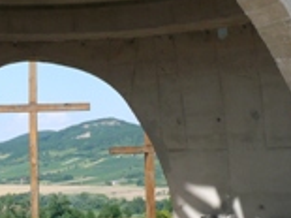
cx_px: 38
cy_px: 113
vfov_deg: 15.9
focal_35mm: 93
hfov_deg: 20.7
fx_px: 781
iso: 100
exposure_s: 1/250
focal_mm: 7.4
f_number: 5.6
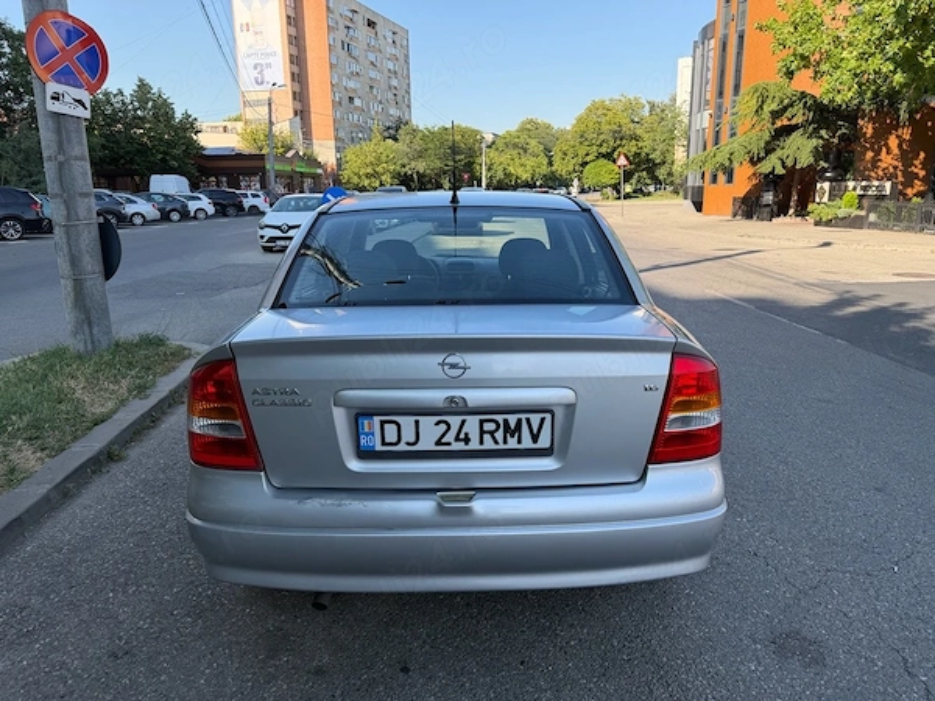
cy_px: 350
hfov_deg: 71.6
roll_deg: +1.0
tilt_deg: -13.3
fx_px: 648
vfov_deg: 56.8
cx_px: 468
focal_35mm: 24
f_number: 1.78
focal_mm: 6.76
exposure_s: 1/1361
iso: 100
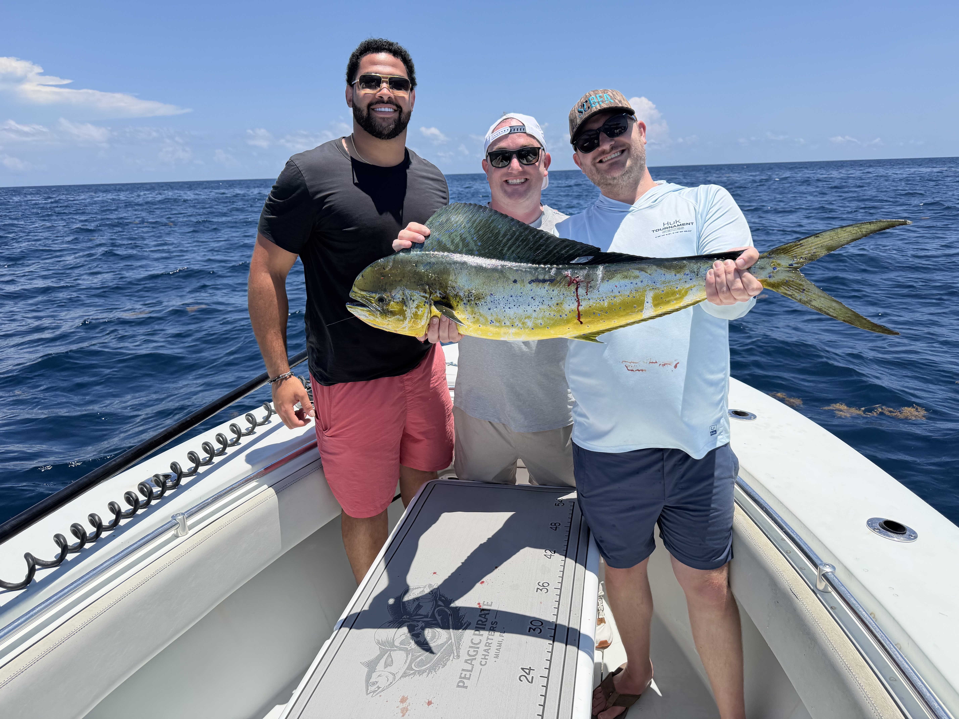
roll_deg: +2.8
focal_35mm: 24
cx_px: 480
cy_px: 360
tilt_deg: -14.5
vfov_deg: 56.8
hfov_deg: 71.6
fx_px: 665
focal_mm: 6.76
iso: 100
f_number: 1.78
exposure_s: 1/6711
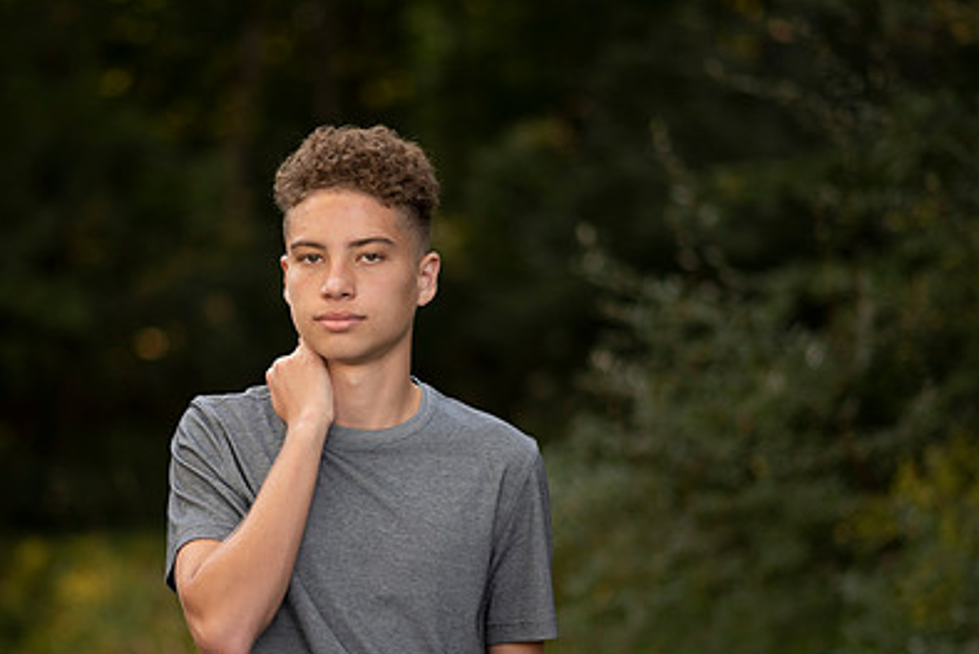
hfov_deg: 16.4
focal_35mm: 125
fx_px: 3400
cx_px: 370
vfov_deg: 11.0
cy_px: 434
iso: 125
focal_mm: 85
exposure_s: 1/250
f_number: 1.8
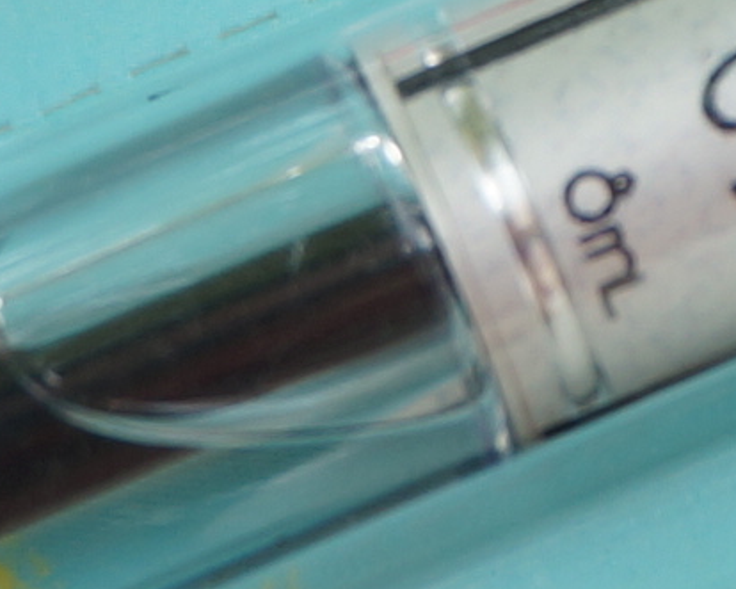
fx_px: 9495
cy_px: -149
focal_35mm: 436
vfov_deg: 3.5
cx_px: 471
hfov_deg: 4.4
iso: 100
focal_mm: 36
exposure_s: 1/100
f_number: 5.6
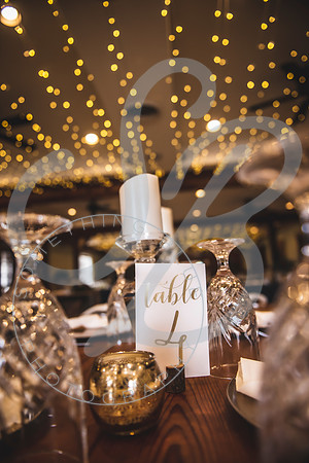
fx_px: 309
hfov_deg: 53.1
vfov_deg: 73.7
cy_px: 232
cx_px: 154
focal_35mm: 24
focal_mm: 24
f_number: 2.8
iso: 400
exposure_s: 1/125
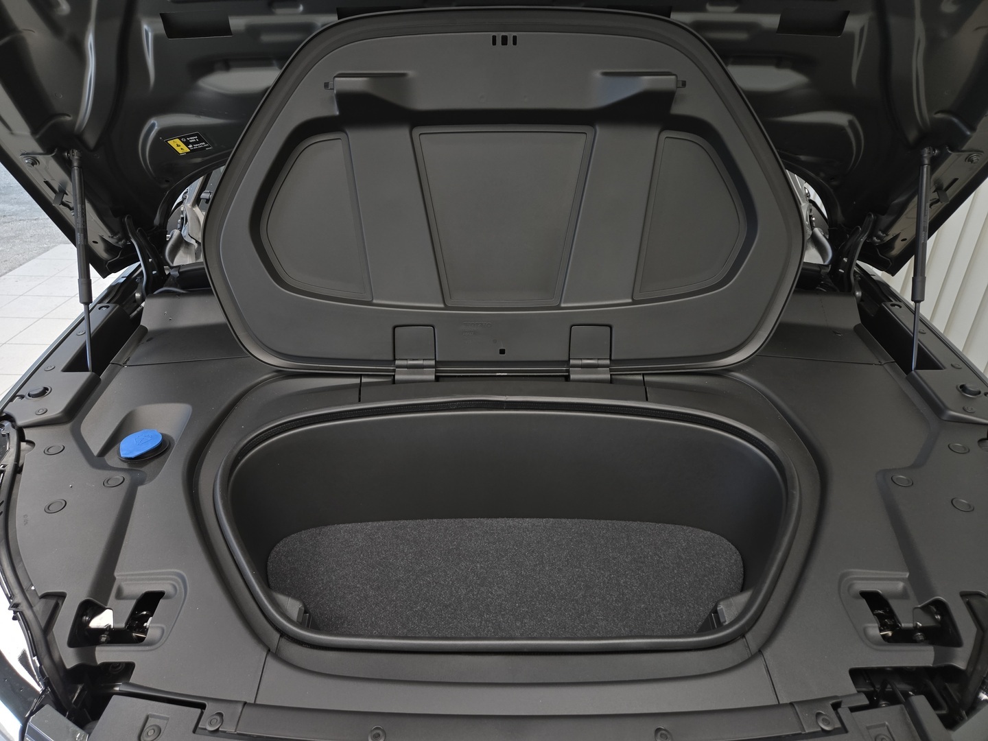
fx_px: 656
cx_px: 494
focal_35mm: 23
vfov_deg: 58.9
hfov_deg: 73.9
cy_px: 370
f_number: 1.8
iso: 125
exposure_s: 1/51
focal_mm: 5.4
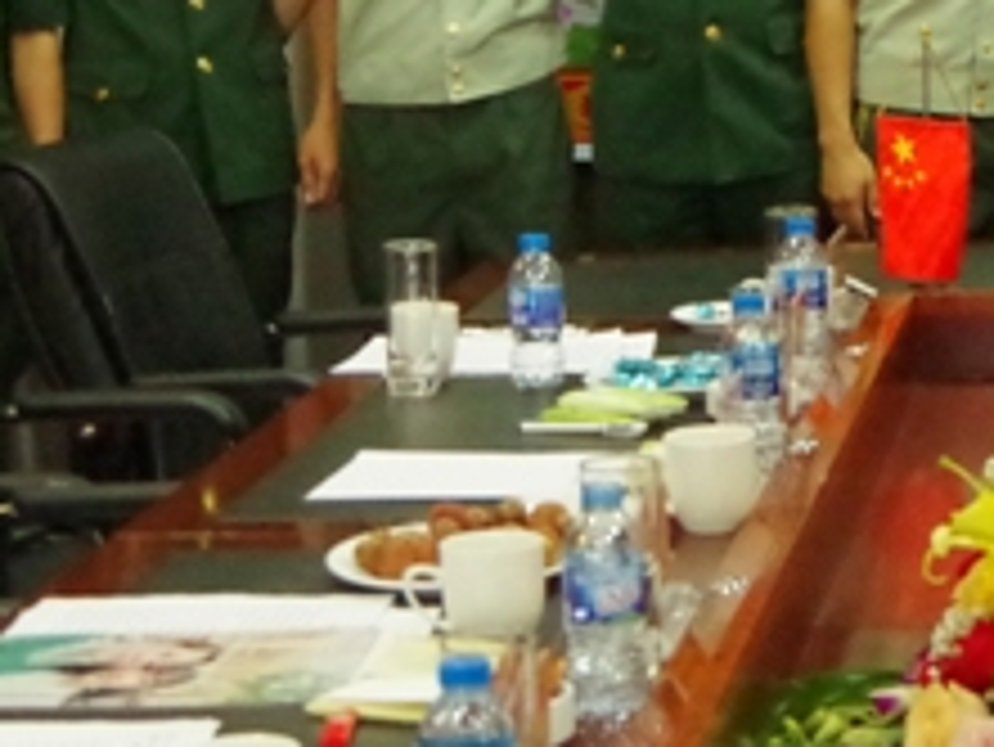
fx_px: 3103
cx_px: 1147
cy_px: 20
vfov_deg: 13.5
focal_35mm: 108
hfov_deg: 17.5
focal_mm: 21
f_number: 4.5
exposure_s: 1/100
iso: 6400
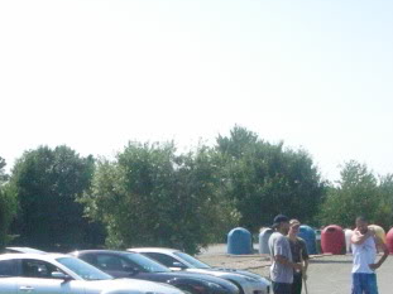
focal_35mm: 90
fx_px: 1021
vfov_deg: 16.1
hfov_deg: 21.7
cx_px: 119
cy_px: 299
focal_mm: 5.8
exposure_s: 1/500
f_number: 8.5
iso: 400
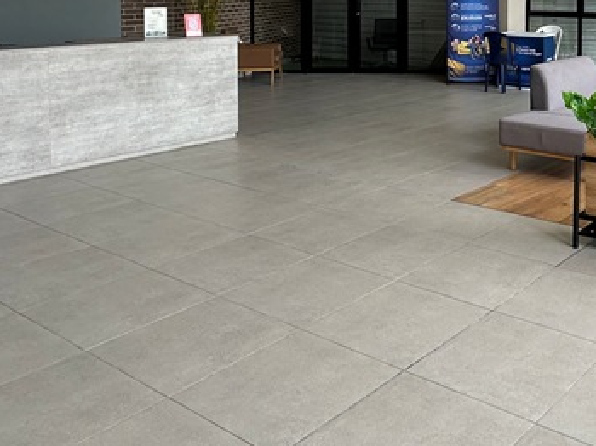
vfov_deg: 32.5
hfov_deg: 42.3
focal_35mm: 41
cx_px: 528
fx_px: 705
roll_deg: -0.7
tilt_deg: -1.6
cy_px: 10
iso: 40
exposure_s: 1/133
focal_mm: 2.22
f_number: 2.2
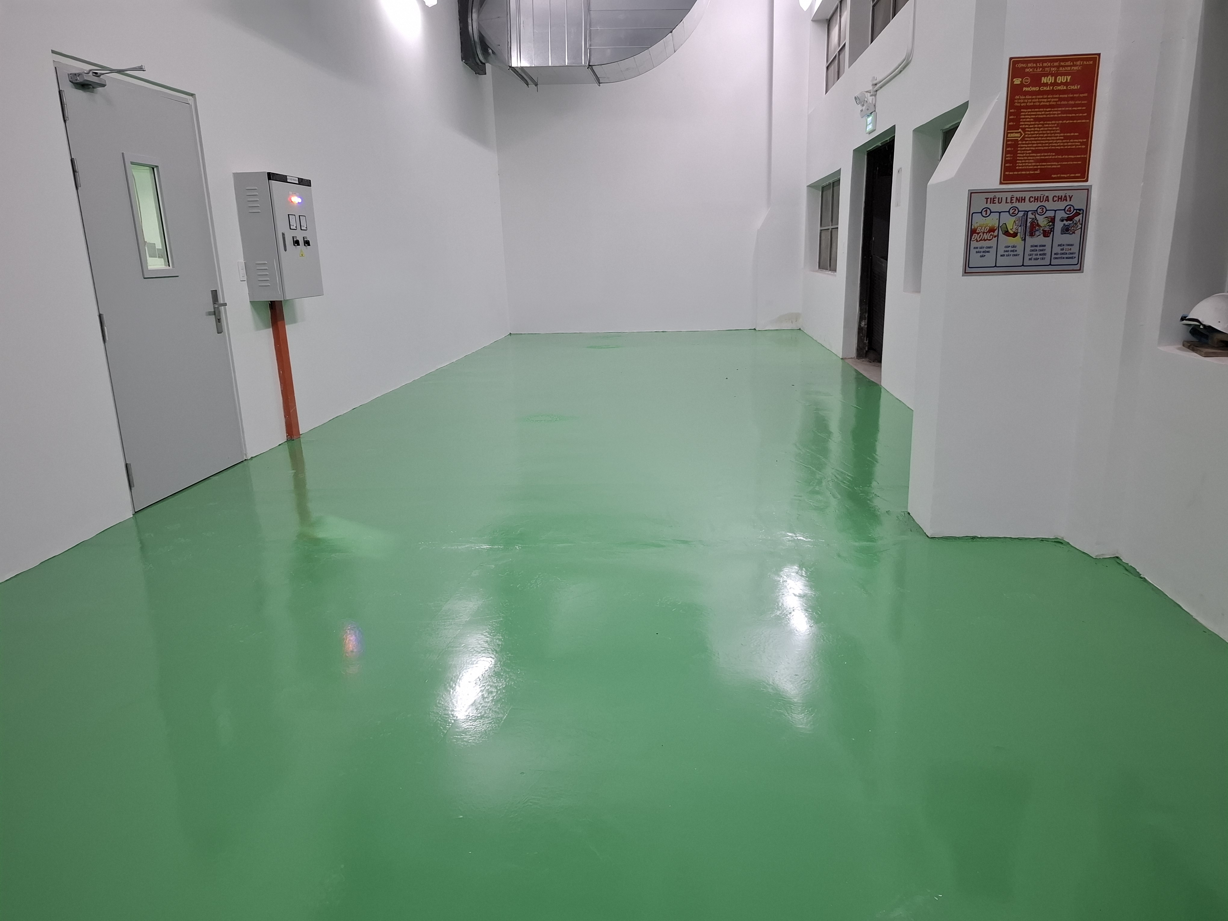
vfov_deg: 58.9
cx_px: 614
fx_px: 816
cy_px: 460
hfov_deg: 73.9
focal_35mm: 23
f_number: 1.8
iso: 320
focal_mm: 5.54
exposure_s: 1/50
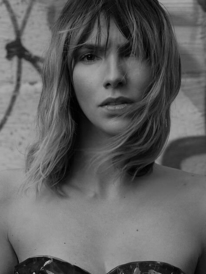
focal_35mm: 94
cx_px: 103
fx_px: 746
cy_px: 137
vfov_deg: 20.9
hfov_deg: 15.7
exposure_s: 1/160
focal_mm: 120
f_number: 8
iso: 400
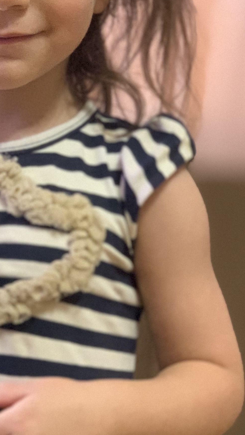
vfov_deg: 16.3
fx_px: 1525
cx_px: -37
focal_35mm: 132
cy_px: 206
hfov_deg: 9.1
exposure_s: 1/27
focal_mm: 6
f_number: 2.4
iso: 640
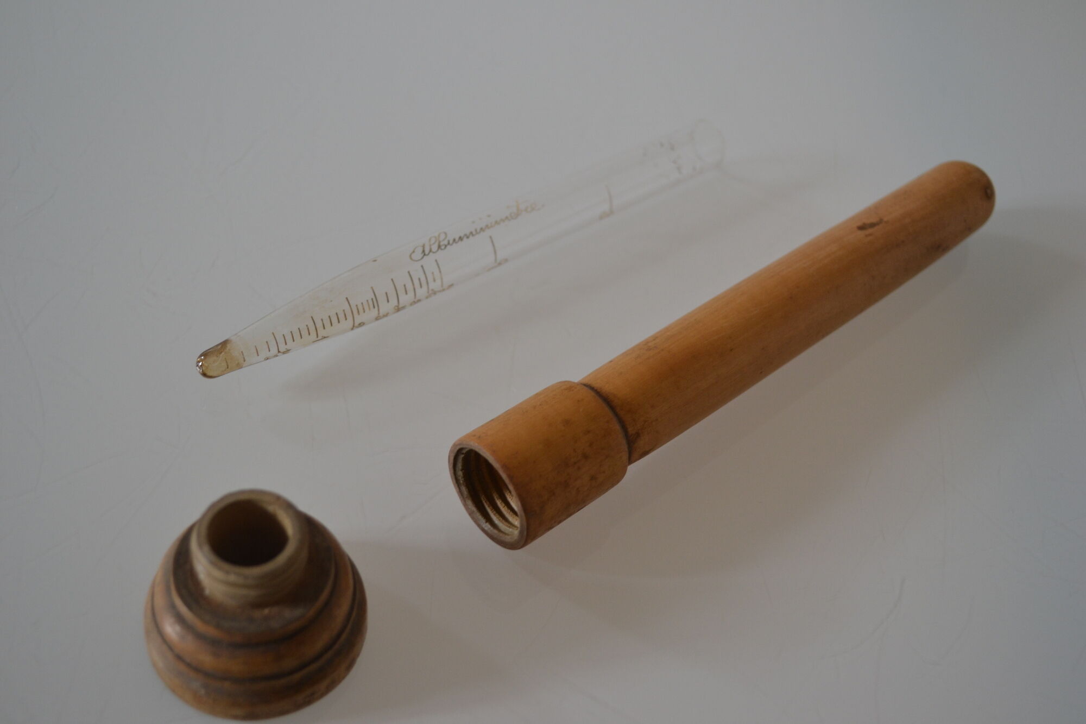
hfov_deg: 45.0
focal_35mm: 44
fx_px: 1312
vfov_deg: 30.8
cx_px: 543
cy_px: 362
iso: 400
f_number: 4.5
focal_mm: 29
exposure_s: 1/30
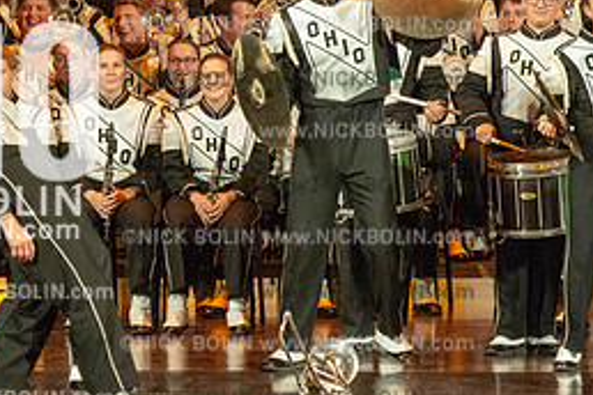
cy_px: 131
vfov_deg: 3.1
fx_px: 7412
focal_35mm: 450
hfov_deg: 4.6
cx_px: -64
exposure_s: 1/320
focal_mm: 200
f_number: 5.6
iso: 8000
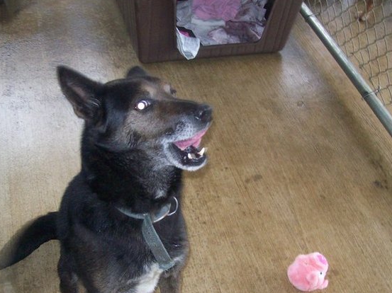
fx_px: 566
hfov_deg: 38.2
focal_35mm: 50
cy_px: 186
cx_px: 188
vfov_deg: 28.9
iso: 200
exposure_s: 1/64
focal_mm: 6
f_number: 2.7
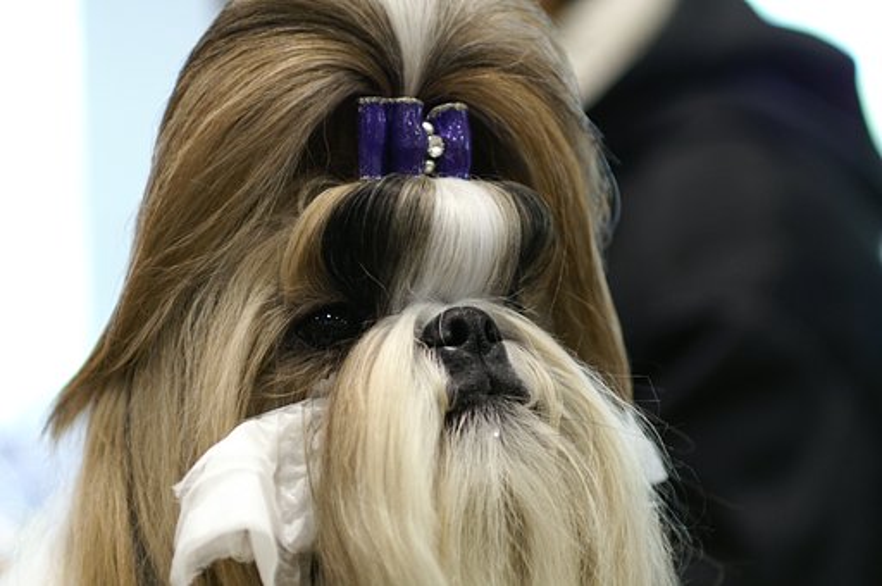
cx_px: 441
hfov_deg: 13.7
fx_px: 3670
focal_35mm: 150
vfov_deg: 9.1
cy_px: 293
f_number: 2.8
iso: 400
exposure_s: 1/25
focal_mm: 100
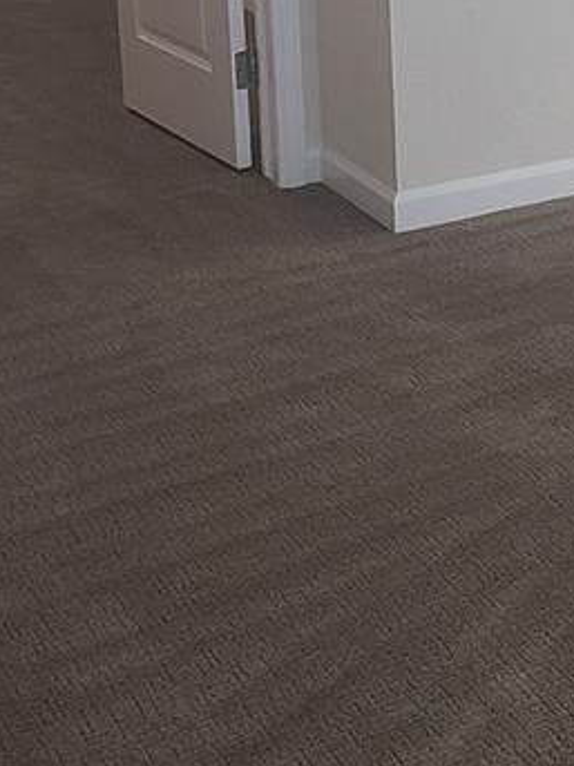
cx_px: 806
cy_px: -179
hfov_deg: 15.2
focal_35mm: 91
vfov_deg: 20.1
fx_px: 2013
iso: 200
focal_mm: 5.4
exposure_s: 1/40
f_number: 1.8
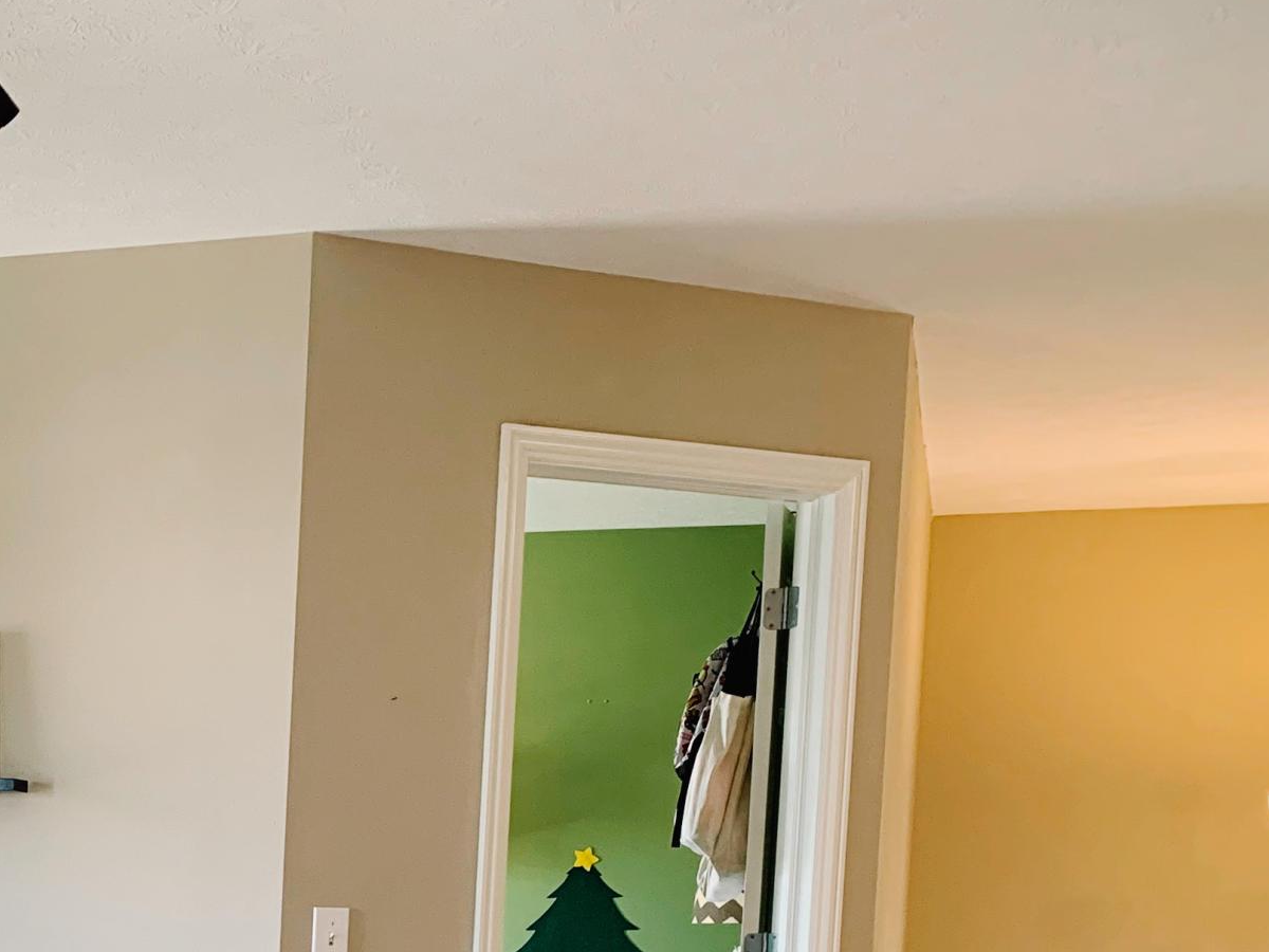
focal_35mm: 65
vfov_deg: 21.2
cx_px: -108
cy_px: 1110
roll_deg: -2.7
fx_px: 2383
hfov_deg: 27.4
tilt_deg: -4.8
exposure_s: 1/60
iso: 125
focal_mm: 4.25
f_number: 1.8
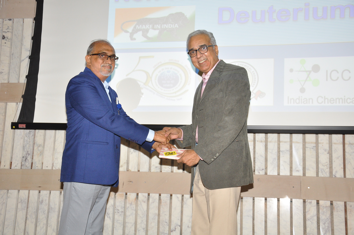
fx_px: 516
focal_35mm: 52
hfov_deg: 37.9
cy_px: 118
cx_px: 177
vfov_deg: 25.7
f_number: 5.6
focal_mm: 35
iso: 1000
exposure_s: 1/125
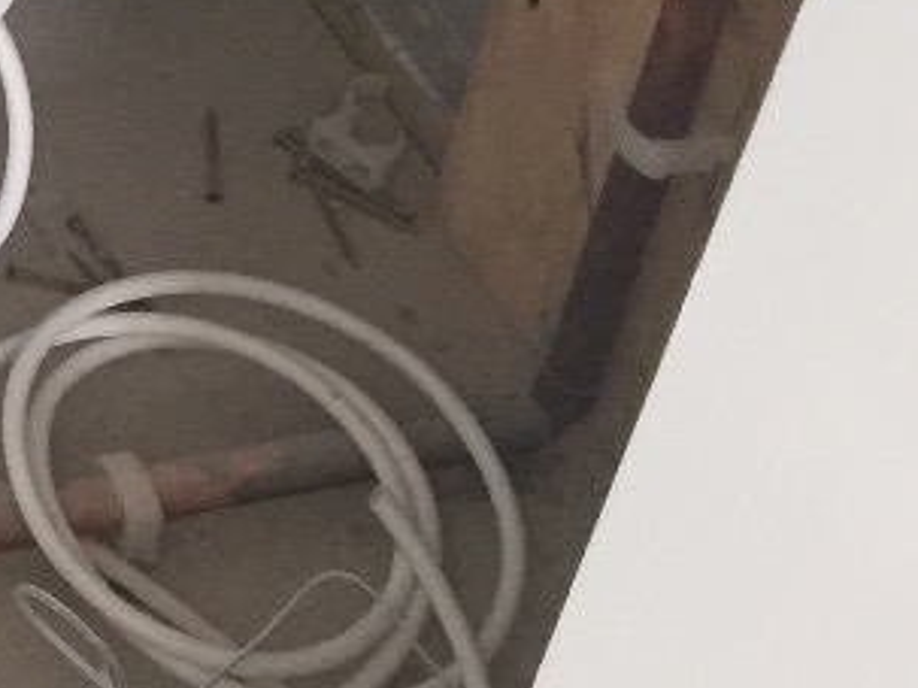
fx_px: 3049
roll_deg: +0.2
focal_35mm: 115
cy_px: -518
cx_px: -770
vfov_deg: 11.9
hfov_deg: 14.8
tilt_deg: -35.7
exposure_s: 1/33
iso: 80
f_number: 2.2
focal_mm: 4.15
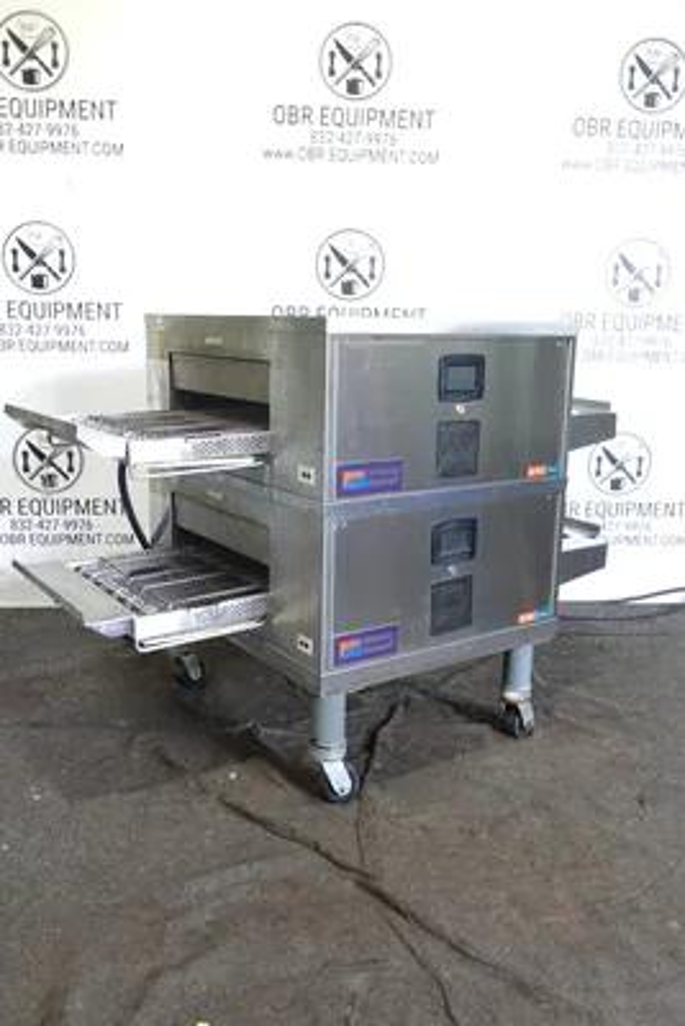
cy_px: 513
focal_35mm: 33
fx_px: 941
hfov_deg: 40.0
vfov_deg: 57.2
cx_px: 342
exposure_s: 1/3
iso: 64
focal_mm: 12.25
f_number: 3.5
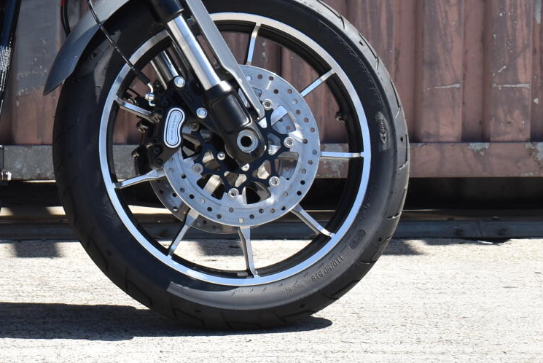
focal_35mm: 161
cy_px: -70
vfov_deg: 8.5
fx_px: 2430
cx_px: -172
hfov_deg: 12.3
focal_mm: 40
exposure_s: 1/250
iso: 140
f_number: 8
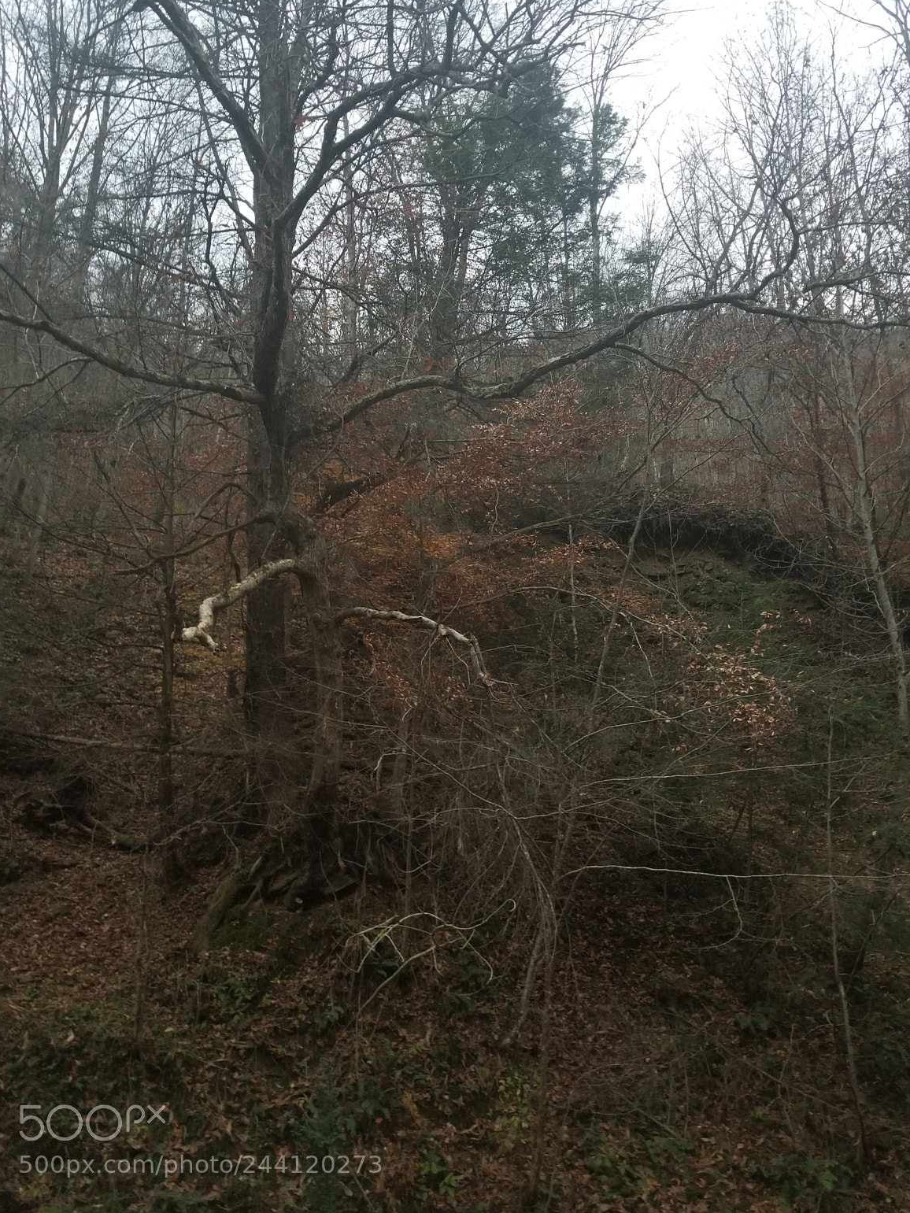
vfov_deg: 65.3
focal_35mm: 27
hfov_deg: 51.4
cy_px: 597
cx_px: 442
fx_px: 946
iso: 250
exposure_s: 1/10
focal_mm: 4.25
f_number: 1.7
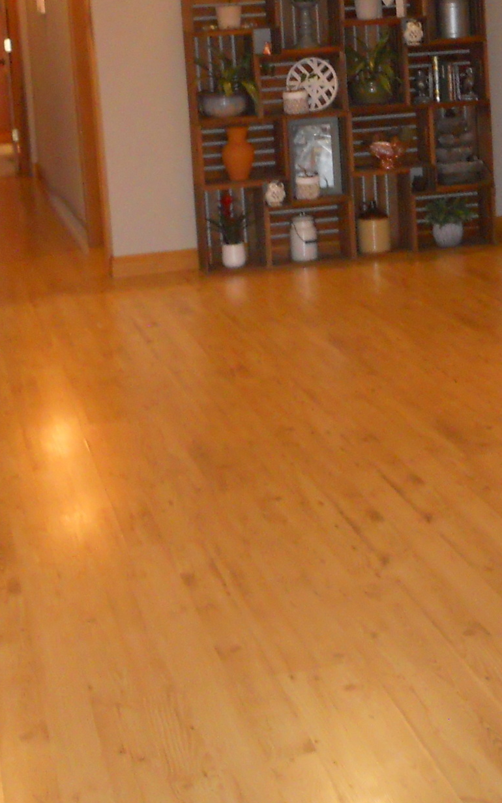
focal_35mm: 74
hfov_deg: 17.5
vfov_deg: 27.1
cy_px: 128
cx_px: 357
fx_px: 1620
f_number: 2.7
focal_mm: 5
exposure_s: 1/25
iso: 250
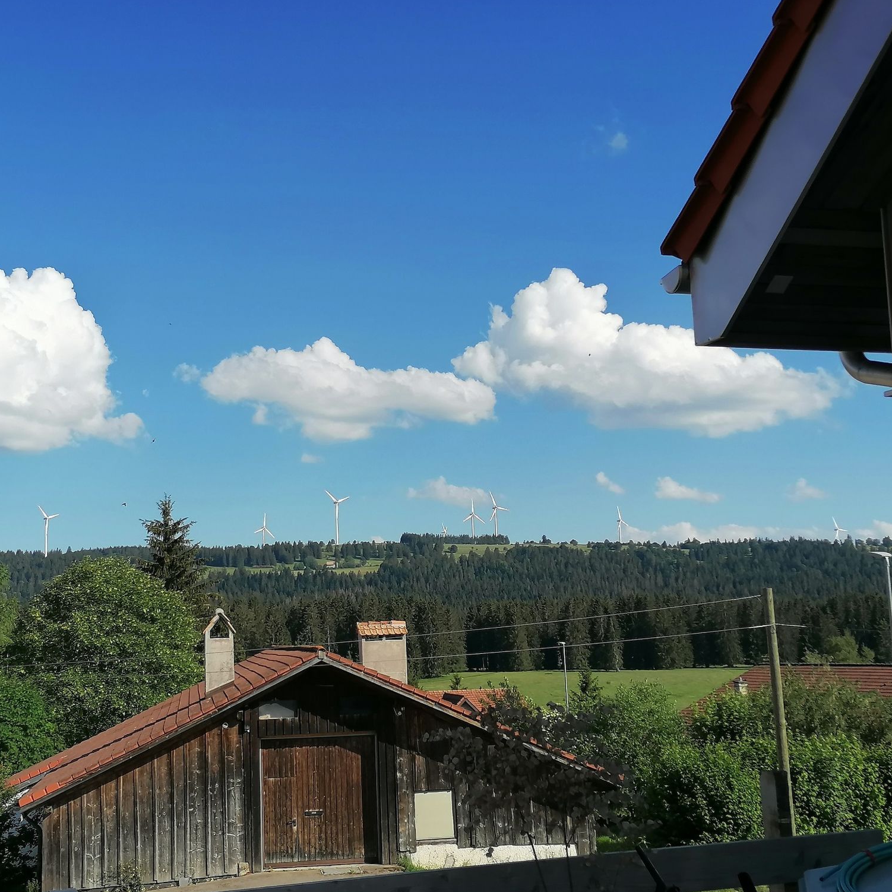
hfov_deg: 35.9
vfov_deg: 36.1
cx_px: 339
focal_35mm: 47
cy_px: 454
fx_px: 1370
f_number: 1.8
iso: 50
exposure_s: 1/1658
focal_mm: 4.75
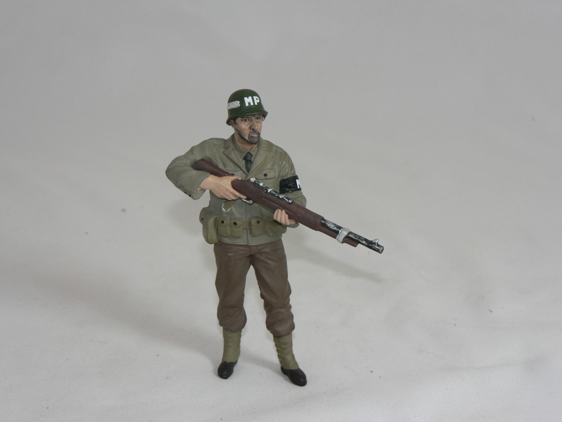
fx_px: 1510
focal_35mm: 93
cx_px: 281
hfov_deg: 21.1
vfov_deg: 15.9
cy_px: 211
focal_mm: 15.5
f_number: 3.2
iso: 80
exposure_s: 1/60
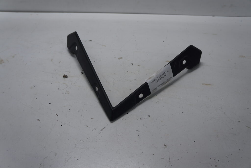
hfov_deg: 59.5
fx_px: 220
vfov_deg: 41.7
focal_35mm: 32
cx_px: 126
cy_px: 84
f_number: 4
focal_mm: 21
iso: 100
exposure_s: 1/125
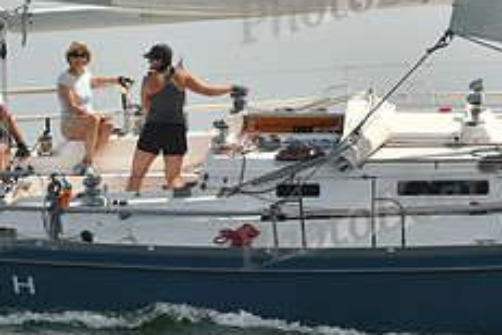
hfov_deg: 11.7
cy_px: 132
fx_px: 2454
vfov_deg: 7.8
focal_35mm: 176
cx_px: 126
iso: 320
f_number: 5
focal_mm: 70
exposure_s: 1/1250
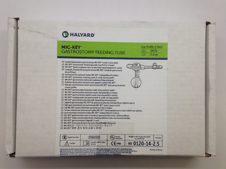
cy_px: 84
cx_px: 111
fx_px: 222
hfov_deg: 54.0
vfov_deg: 41.8
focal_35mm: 34
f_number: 2.4
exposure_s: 1/60
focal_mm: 4.12
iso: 50
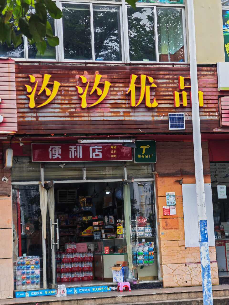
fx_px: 723
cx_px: 114
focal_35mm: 82
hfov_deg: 18.0
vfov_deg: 23.8
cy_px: 152
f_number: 2.4
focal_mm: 8.67
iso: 50
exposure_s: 1/100
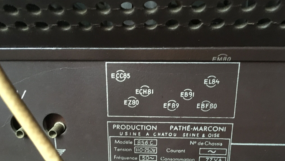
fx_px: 242
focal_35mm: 32
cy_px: 100
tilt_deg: -16.7
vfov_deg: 36.5
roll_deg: +1.9
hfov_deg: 61.0
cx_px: 142
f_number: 2.2
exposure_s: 1/17
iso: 320
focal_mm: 4.15
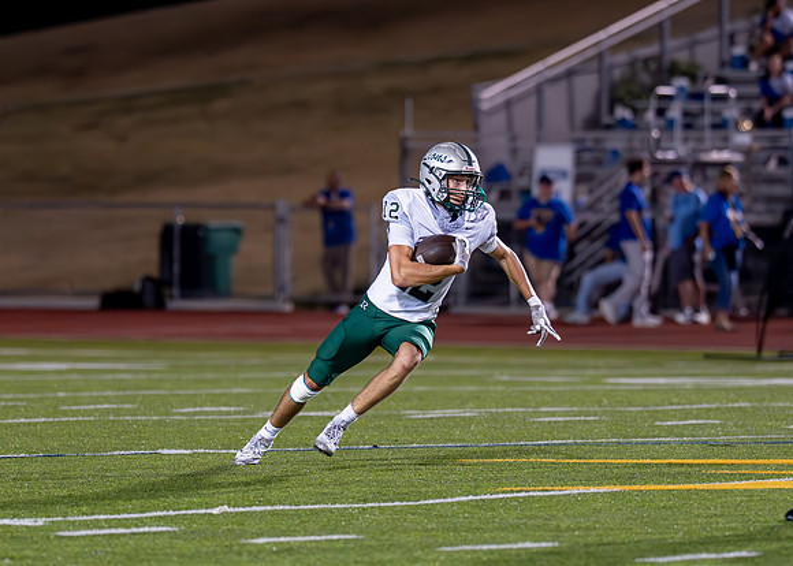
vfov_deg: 4.3
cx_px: 425
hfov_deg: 6.0
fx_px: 7561
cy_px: 277
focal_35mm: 336
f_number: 1.8
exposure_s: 1/1250
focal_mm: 135
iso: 1600
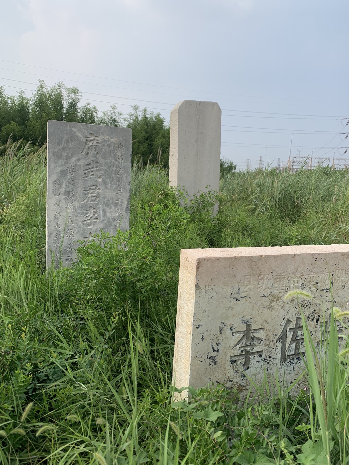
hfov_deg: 49.7
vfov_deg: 63.4
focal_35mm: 28
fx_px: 376
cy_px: 230
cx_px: 182
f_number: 1.8
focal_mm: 4.25
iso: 25
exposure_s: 1/2257
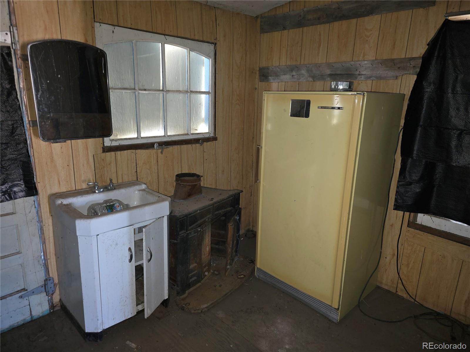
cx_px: 235
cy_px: 176
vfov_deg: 58.9
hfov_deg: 73.9
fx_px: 312
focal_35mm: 23
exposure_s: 1/12
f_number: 1.7
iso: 200
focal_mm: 6.3
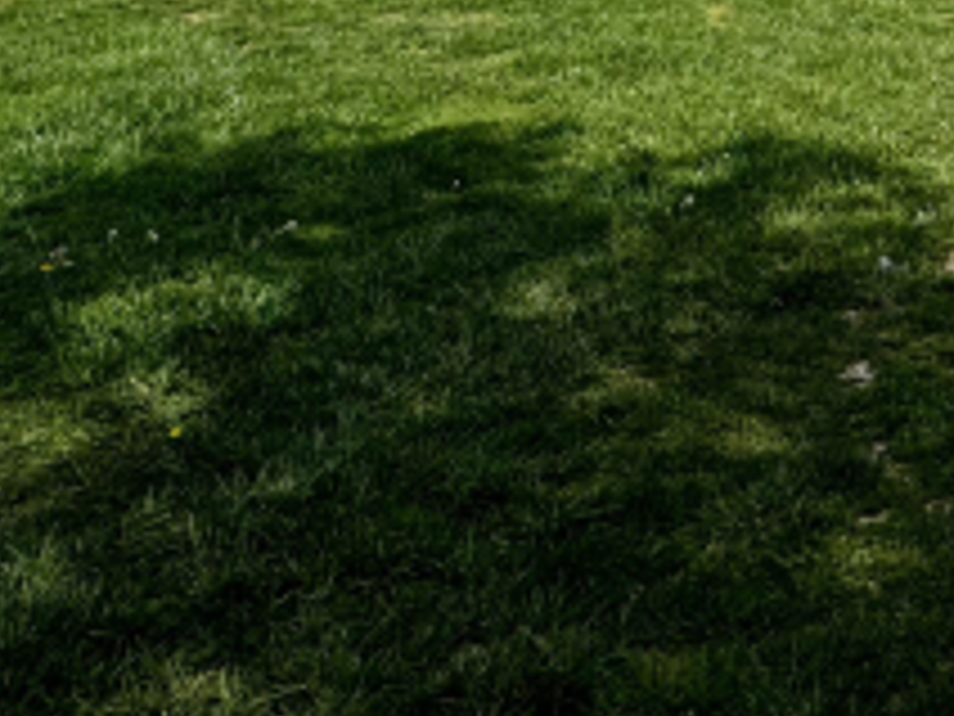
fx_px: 1213
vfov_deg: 25.0
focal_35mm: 44
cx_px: 1082
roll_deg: +1.1
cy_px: -365
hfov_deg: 35.7
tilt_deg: +9.0
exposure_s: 1/3390
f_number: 2.2
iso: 50
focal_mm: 2.22
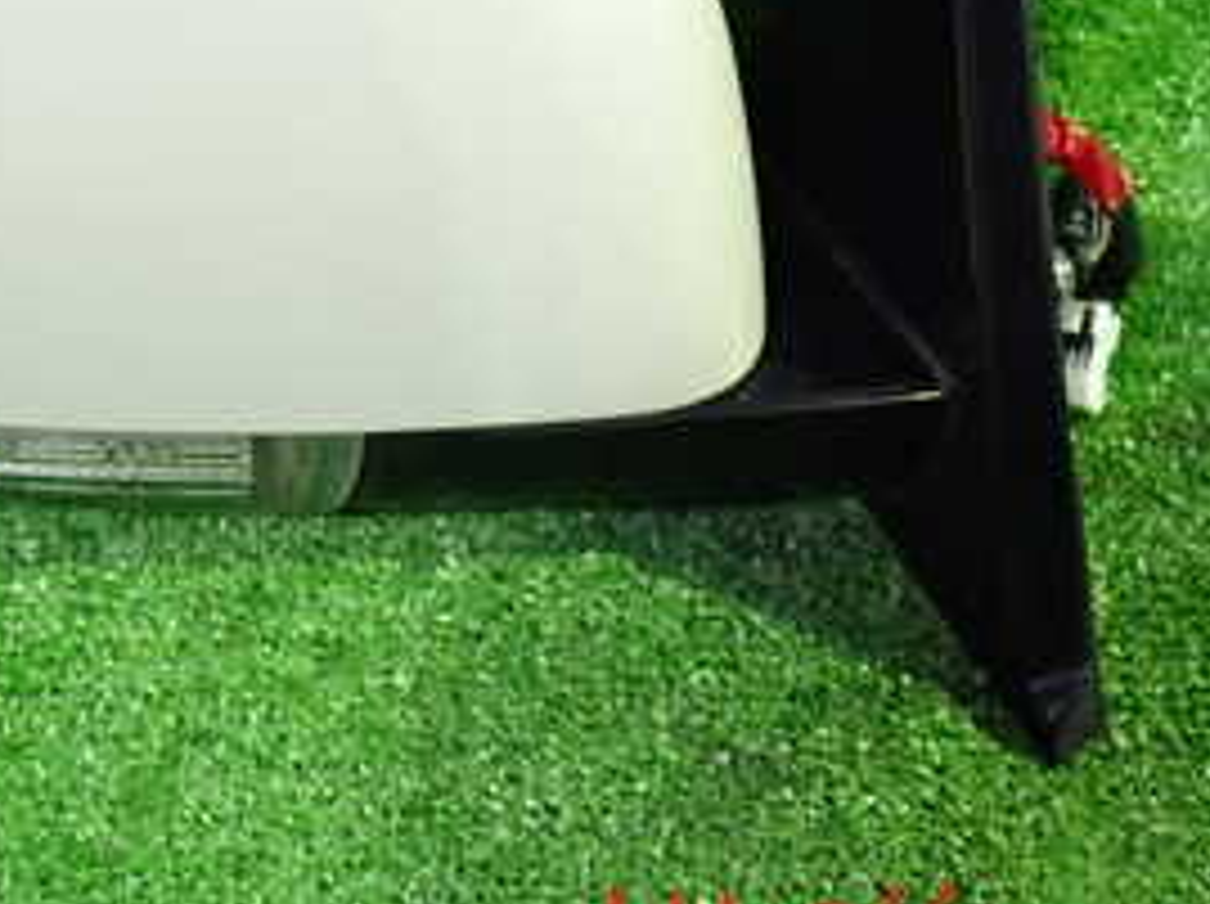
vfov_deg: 21.1
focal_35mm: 67
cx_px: 274
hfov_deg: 28.5
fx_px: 2339
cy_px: -22
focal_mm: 5.4
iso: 640
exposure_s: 1/30
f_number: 2.3
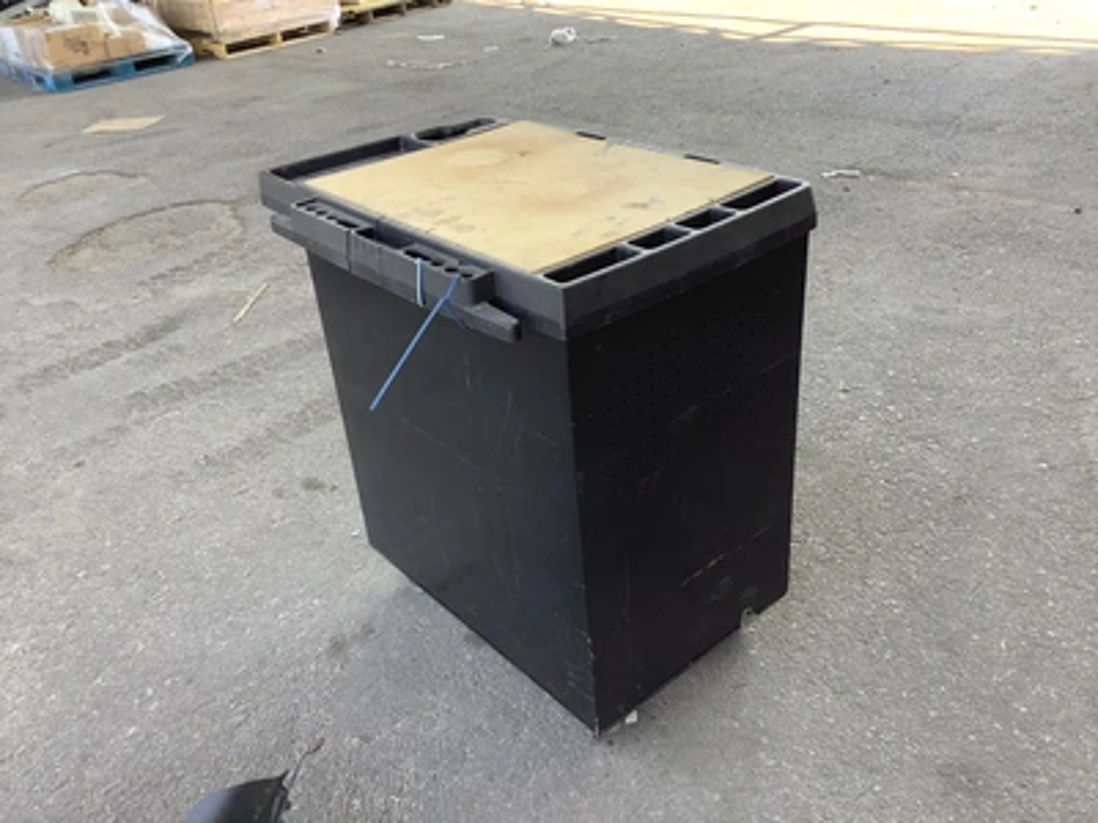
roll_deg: +2.8
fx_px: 983
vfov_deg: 45.4
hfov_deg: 58.4
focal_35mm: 31
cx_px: 549
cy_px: 412
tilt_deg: -28.4
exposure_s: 1/100
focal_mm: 3.3
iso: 50
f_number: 2.4
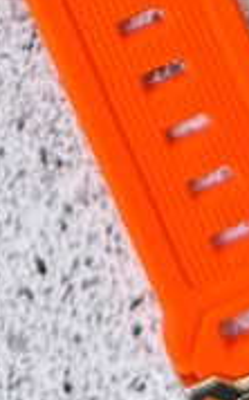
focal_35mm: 183
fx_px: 1990
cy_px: -528
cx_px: -372
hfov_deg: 6.7
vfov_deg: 10.1
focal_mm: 6.76
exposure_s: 1/430
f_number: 1.78
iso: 80
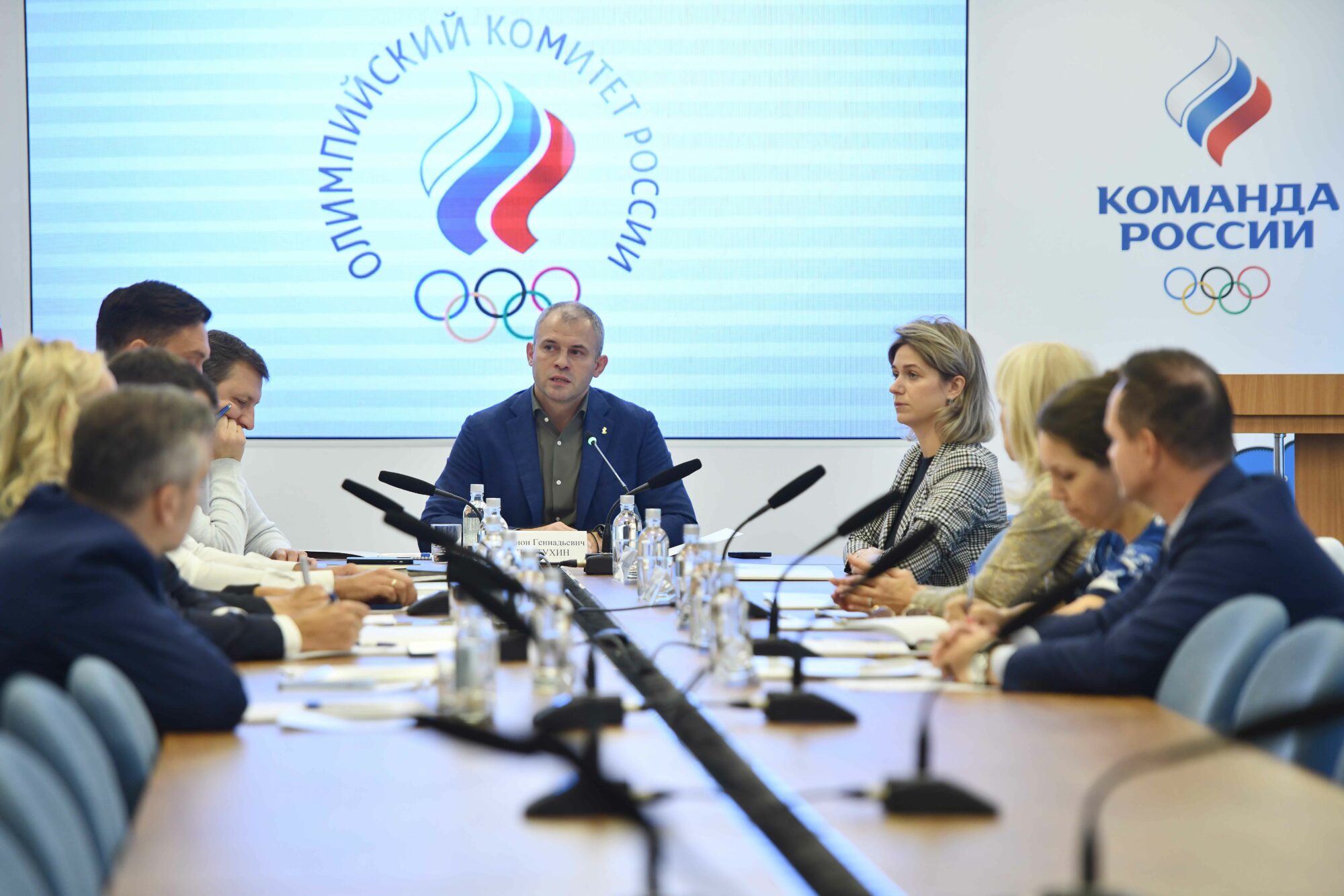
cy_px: 448
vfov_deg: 9.1
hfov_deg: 13.7
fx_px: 5599
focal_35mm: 150
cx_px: 672
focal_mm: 150
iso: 800
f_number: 4.5
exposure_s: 1/200
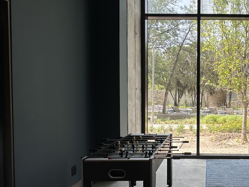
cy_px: 101
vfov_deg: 48.2
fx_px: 209
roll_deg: -0.4
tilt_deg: -1.2
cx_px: 211
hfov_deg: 55.7
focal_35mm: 29
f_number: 2.2
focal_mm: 2.22
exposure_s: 1/355
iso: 40
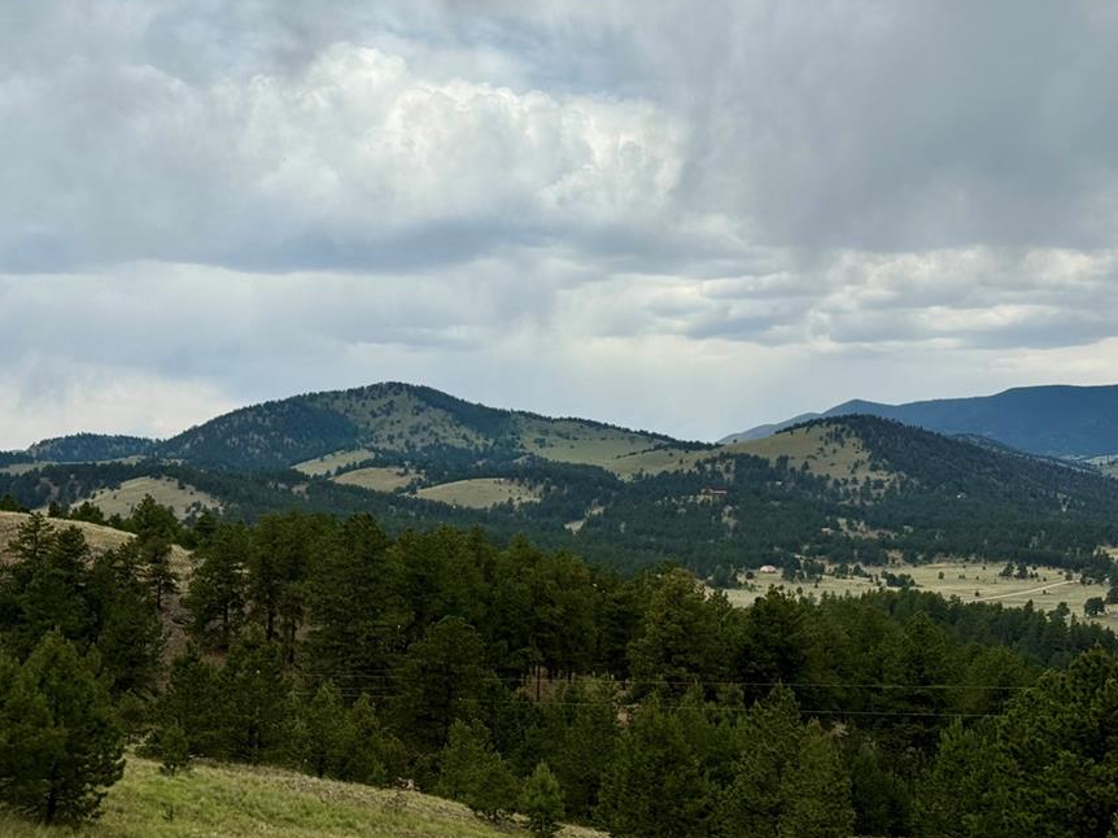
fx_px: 1840
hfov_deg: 33.8
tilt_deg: +3.2
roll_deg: -0.4
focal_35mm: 57
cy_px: 417
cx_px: 572
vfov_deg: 25.6
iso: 64
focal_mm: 6.76
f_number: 1.78
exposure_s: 1/6024
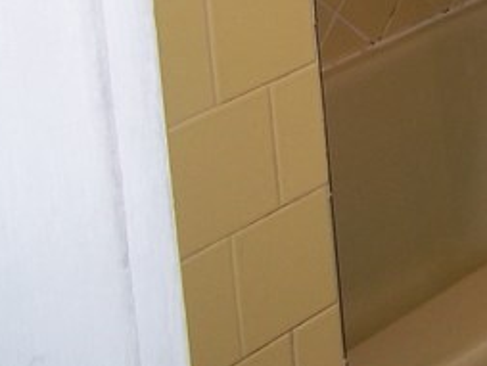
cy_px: -341
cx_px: 922
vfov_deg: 9.6
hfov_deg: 12.3
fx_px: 2042
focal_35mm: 145
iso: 80
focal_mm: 6.5
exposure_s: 1/30
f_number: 3.1
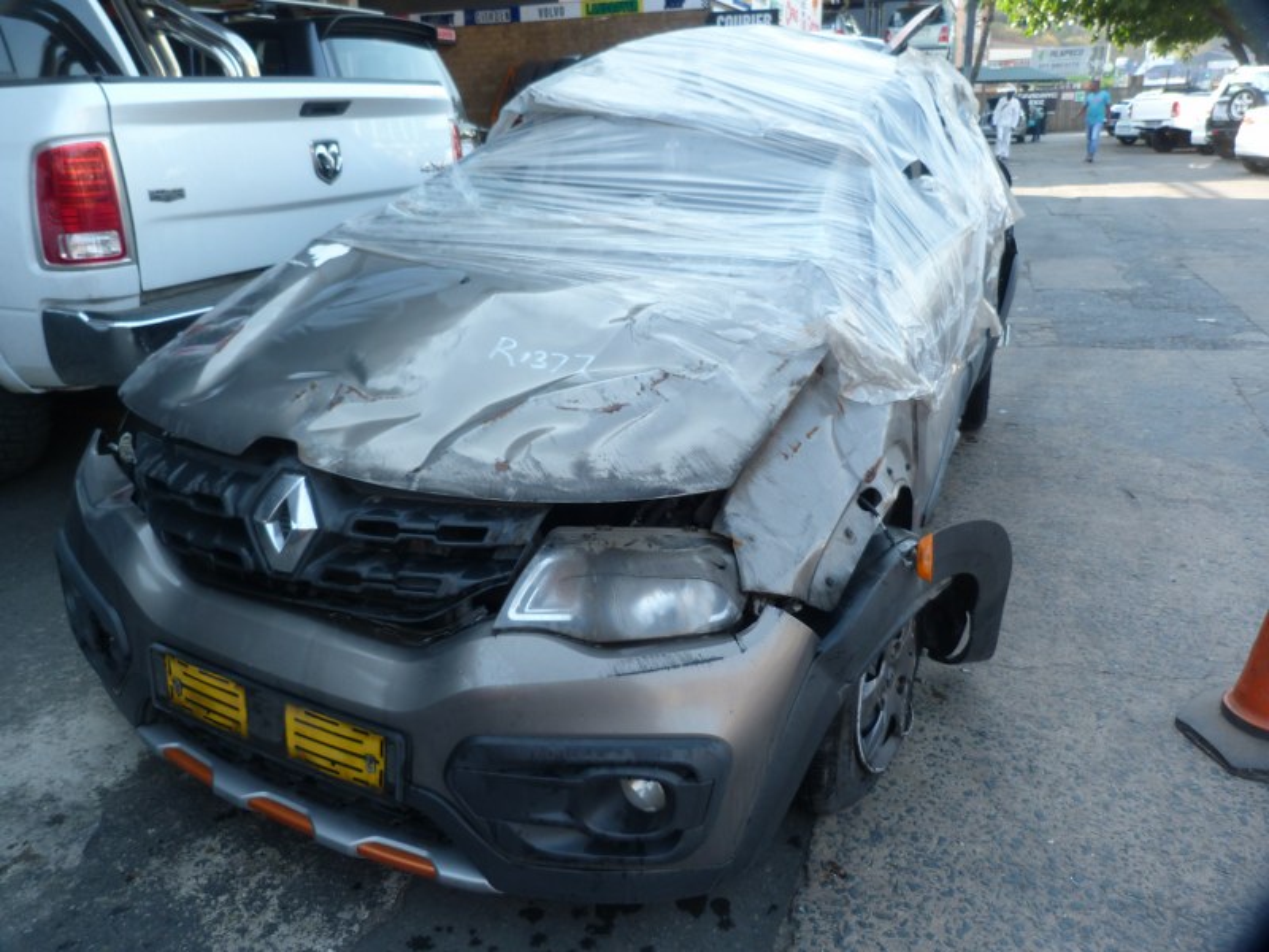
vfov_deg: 54.9
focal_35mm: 25
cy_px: 476
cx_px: 634
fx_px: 916
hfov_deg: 69.4
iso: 80
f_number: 2.8
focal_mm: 4.5
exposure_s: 1/100
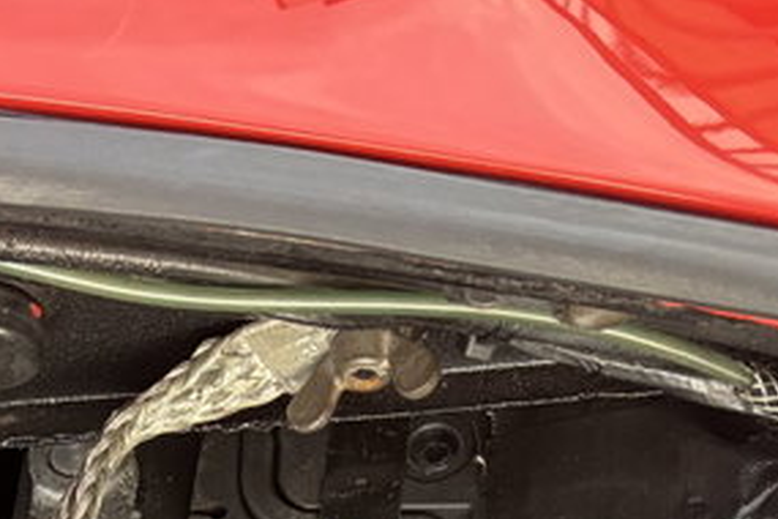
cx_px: 98
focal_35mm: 97
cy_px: 975
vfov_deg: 12.7
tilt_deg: -66.3
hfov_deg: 20.7
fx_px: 2096
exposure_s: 1/60
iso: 200
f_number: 1.6
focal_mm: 5.96
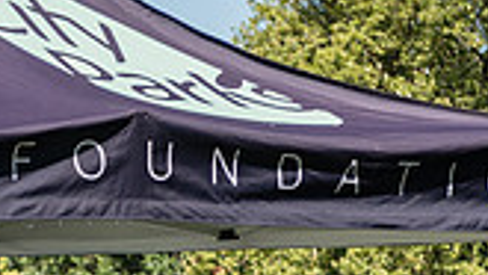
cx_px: -41
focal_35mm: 258
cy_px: 472
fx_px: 3340
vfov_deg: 4.7
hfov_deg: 8.3
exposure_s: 1/800
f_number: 4
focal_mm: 70
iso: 200
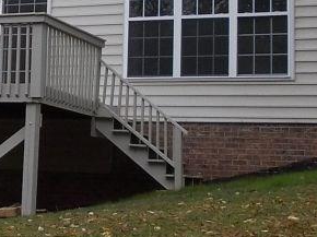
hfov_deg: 19.2
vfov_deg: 14.8
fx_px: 906
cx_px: -5
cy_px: 34
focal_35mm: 99
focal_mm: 4
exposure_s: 1/60
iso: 80
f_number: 2.7
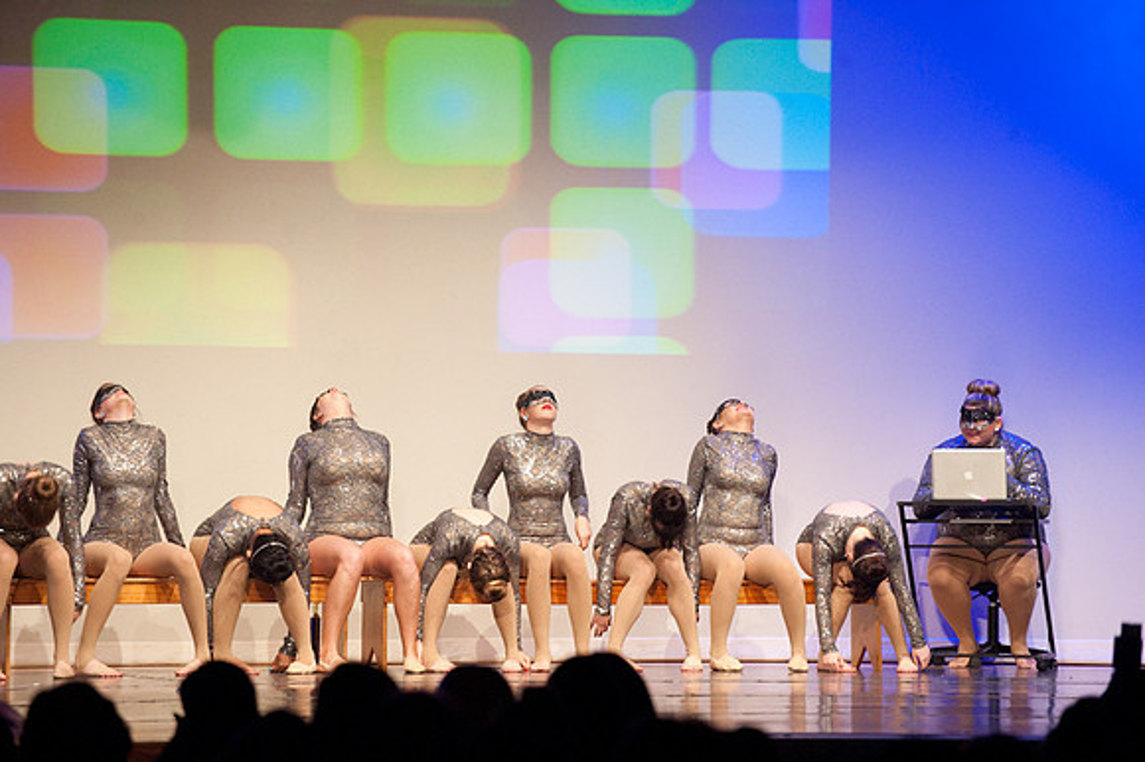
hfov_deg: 10.3
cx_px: 572
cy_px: 381
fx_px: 6357
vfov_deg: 6.9
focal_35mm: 200
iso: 3200
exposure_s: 1/200
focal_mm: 200
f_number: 4
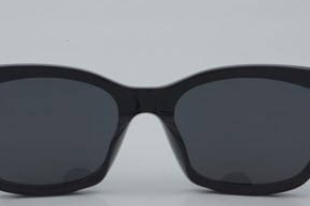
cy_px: 121
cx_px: 146
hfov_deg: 18.0
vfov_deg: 12.0
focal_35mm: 114
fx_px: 978
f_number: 32
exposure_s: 1/4
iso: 100
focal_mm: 55
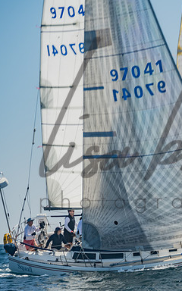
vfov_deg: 7.1
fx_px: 2341
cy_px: 167
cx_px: 222
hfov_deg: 4.4
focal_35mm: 295
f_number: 6.3
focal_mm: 150
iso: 160
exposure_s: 1/320
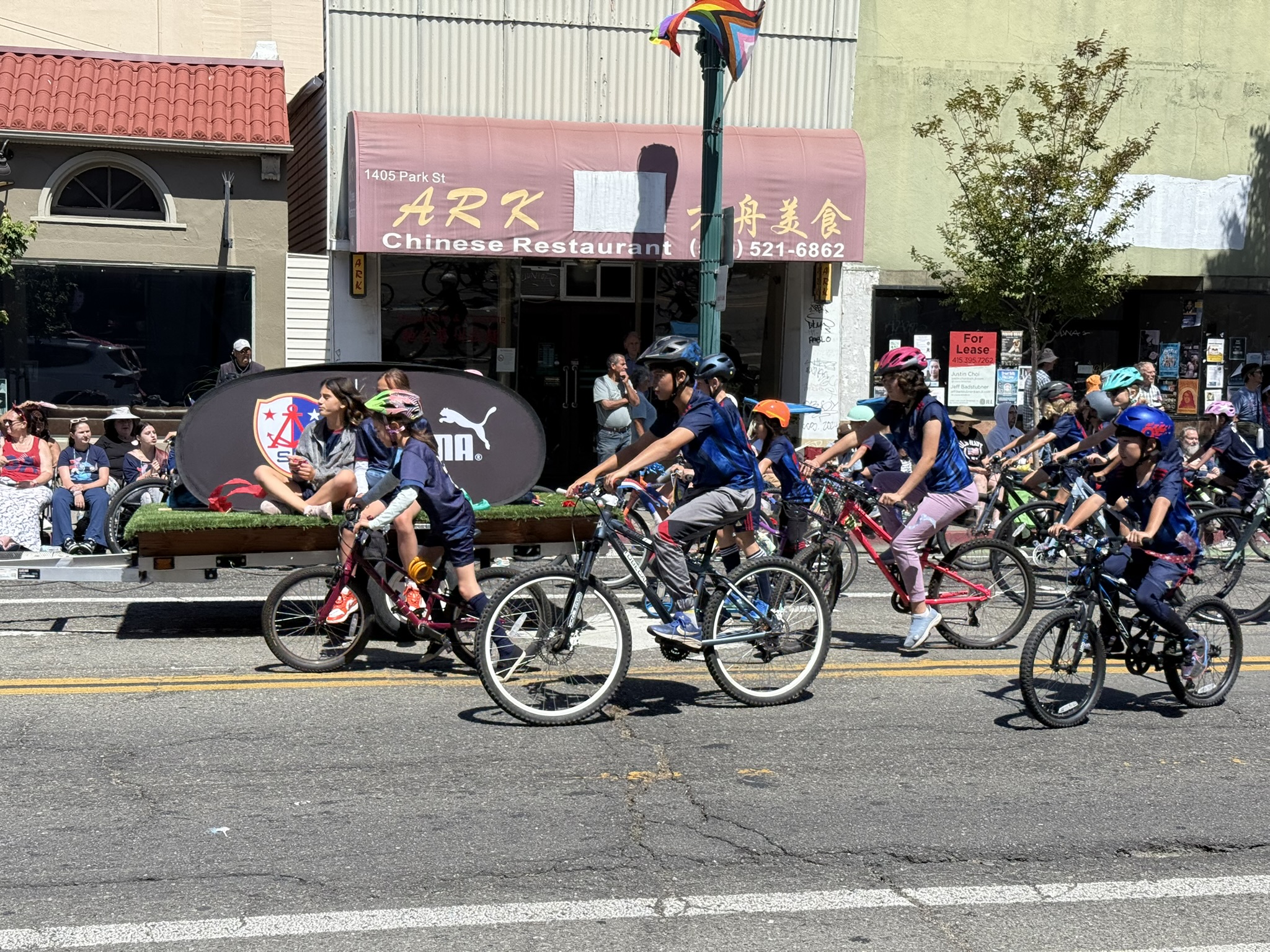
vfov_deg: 30.3
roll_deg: -0.9
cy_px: 476
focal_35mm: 48
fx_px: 1761
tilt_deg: -4.2
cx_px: 635
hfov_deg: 39.7
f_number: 1.78
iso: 64
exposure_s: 1/4329
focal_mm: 6.76
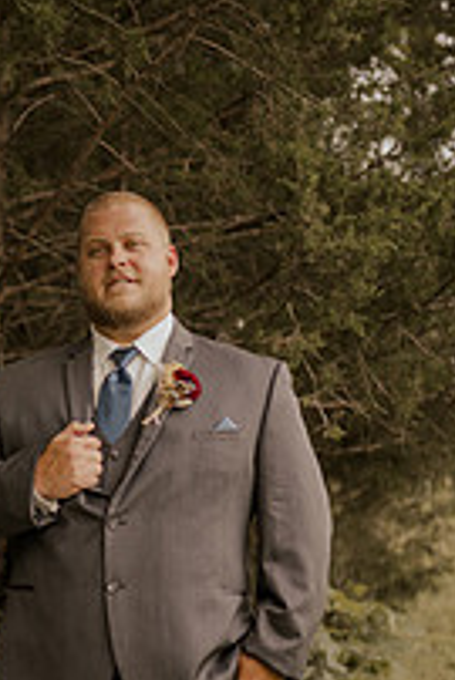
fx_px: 1476
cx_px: 135
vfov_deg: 25.8
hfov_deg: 17.5
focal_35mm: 78
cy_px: 475
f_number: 1.6
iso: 64
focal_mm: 35
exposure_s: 1/400
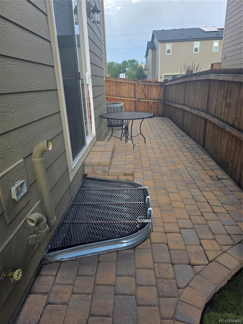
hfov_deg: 58.9
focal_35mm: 23
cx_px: 122
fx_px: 215
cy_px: 162
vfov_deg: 73.9
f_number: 1.7
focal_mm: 6.3
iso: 80
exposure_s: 1/1742
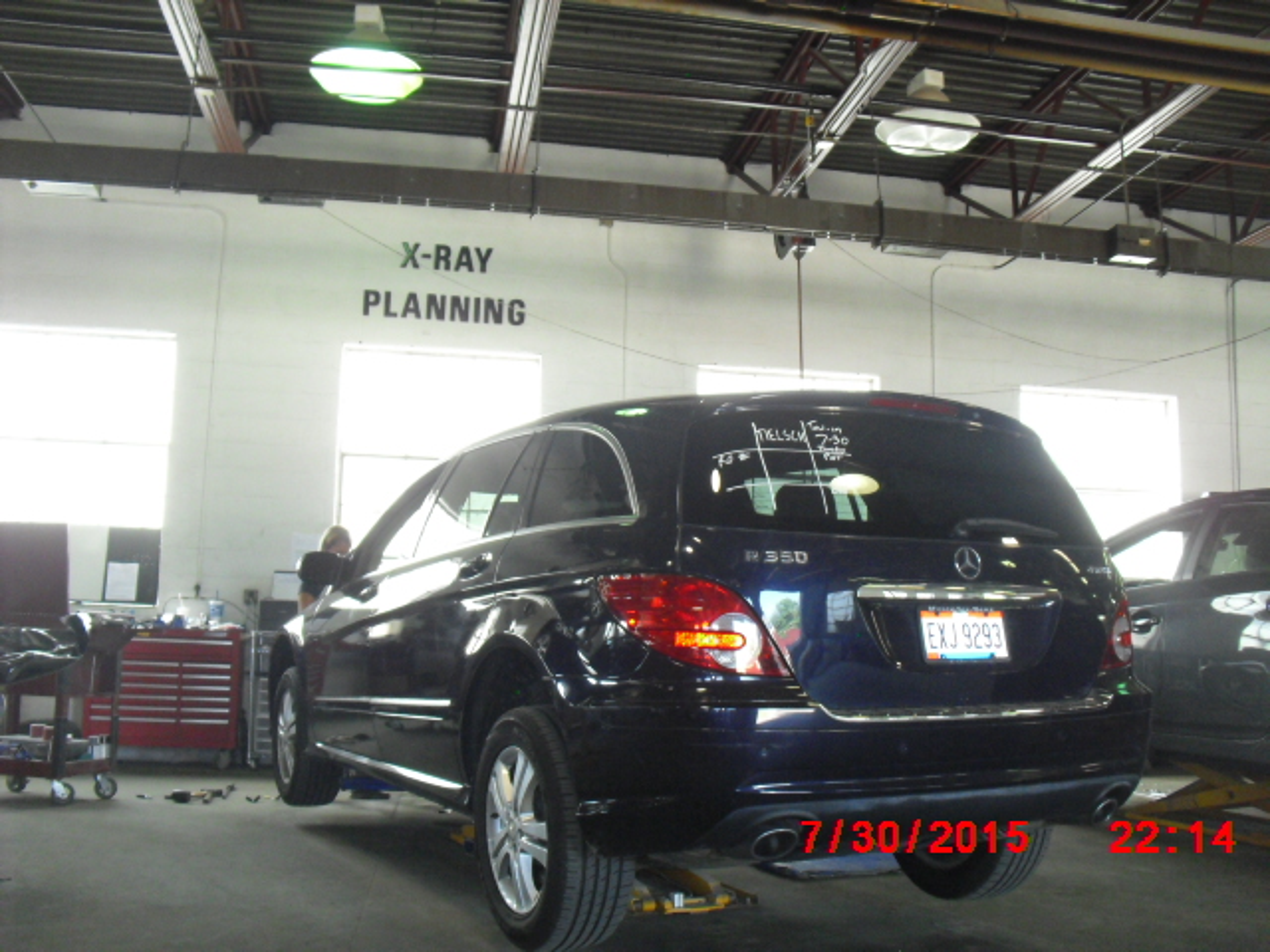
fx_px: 1321
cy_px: 476
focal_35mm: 36
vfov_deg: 39.7
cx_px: 635
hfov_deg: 51.4
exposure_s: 1/60
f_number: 3.1
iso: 400
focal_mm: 6.3
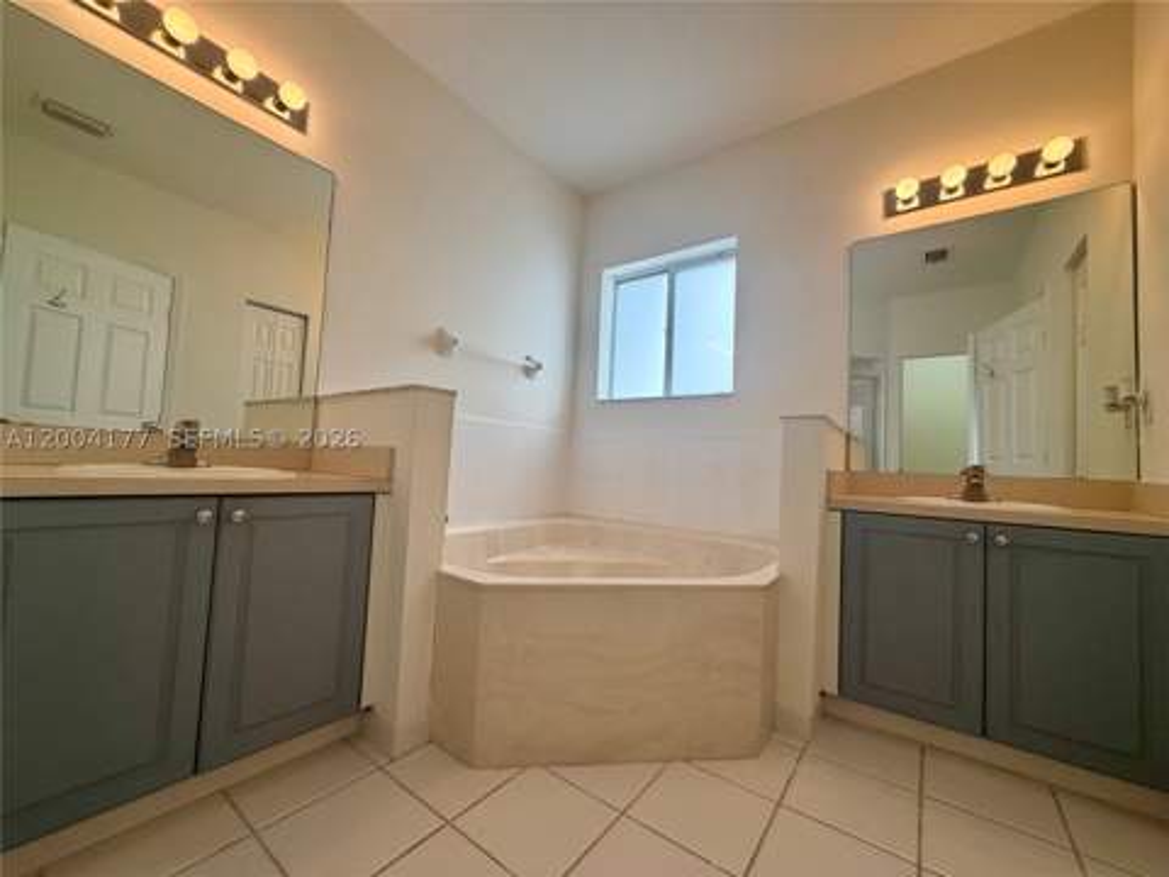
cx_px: 584
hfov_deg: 102.1
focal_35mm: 14
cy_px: 438
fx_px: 473
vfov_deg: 85.7
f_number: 2.2
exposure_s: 1/120
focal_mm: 2.22
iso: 80
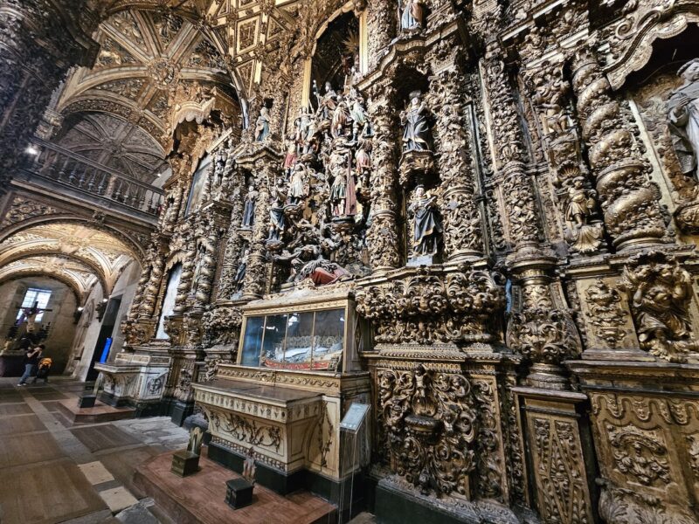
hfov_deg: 106.2
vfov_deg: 89.9
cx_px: 350
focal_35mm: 13
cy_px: 262
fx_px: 263
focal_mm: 2.2
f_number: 2.2
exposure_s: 1/25
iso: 800
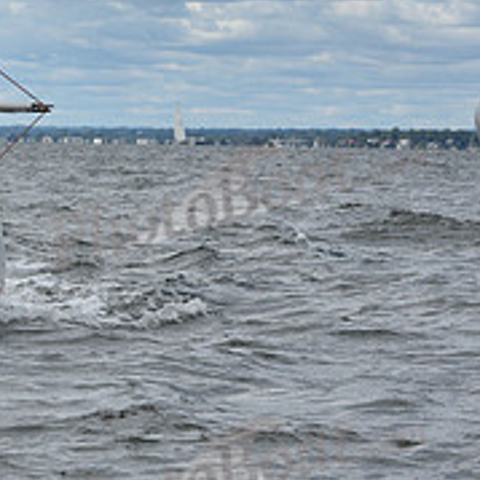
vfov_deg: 5.7
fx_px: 4848
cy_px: 98
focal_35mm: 309
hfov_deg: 5.6
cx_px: -88
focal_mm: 112
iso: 250
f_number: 10
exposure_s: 1/800
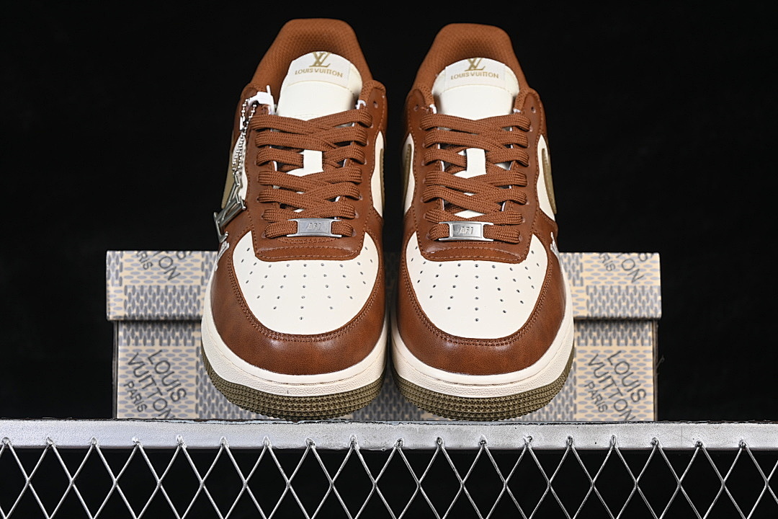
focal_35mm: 75
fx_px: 1621
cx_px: 389
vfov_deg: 18.2
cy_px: 260
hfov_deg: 27.0
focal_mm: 50
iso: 160
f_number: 7.1
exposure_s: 1/80
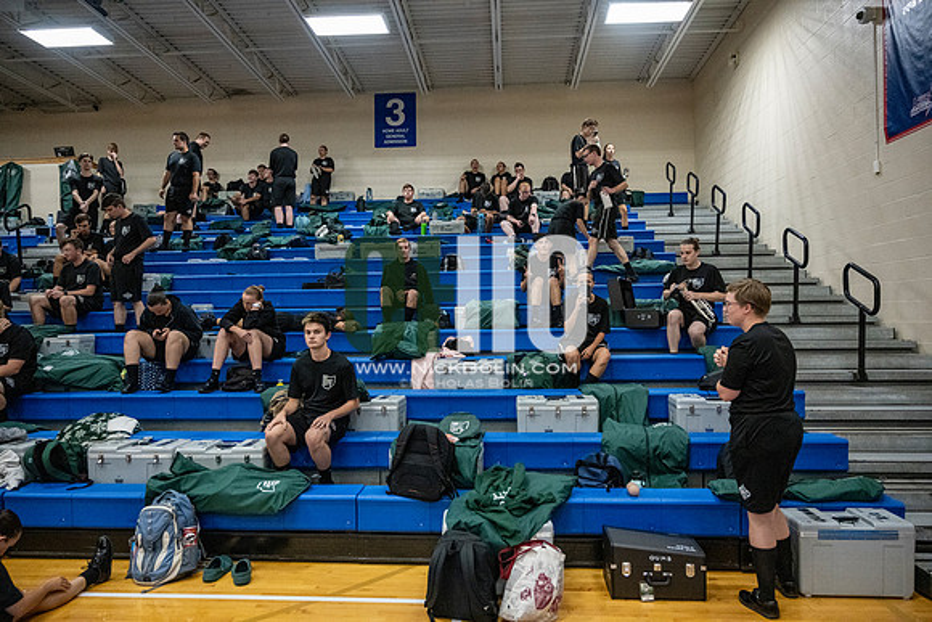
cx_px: 466
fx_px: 621
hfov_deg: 73.7
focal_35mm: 24
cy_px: 311
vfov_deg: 53.2
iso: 8000
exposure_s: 1/800
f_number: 4
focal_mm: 24
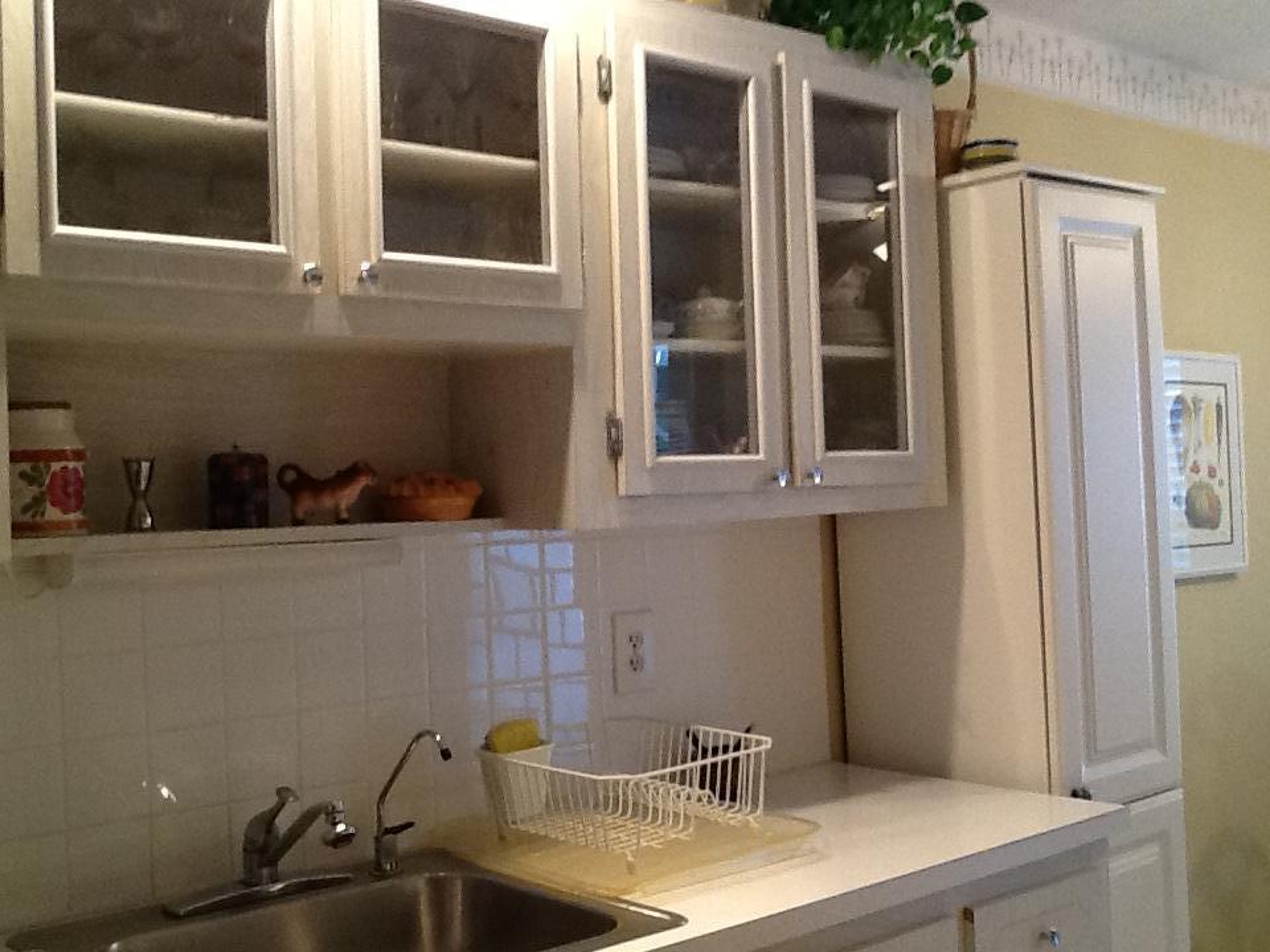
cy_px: 476
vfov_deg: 32.9
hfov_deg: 42.9
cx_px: 635
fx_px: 1614
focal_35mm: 44
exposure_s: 1/33
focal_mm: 2.03
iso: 125
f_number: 2.4
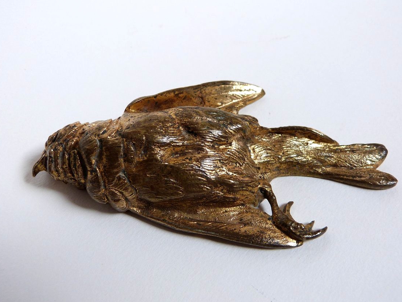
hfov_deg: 50.1
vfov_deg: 38.6
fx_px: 430
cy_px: 158
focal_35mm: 37
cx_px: 203
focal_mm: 6.1
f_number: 3
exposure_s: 1/60
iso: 125
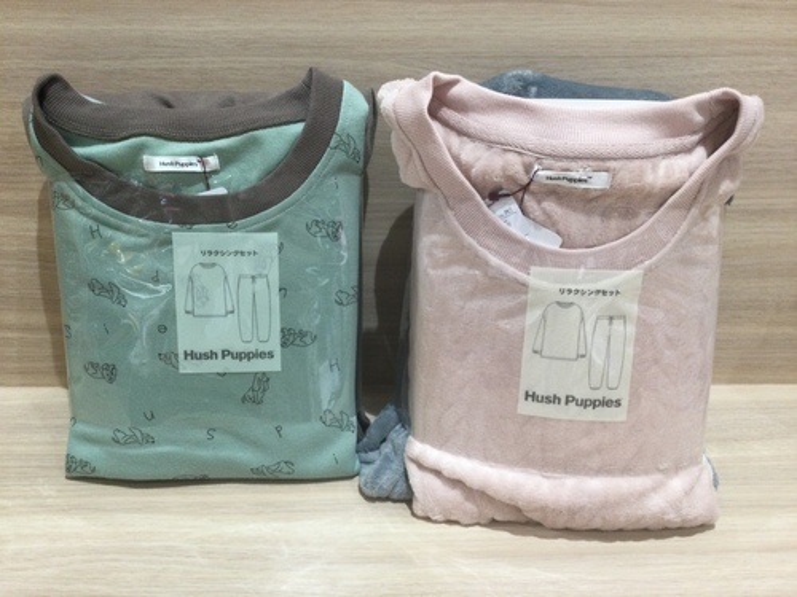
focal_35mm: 31
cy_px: 298
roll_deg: -3.6
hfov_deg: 58.4
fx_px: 714
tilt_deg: -27.7
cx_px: 398
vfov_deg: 45.4
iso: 50
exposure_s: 1/30
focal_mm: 3.3
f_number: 2.4
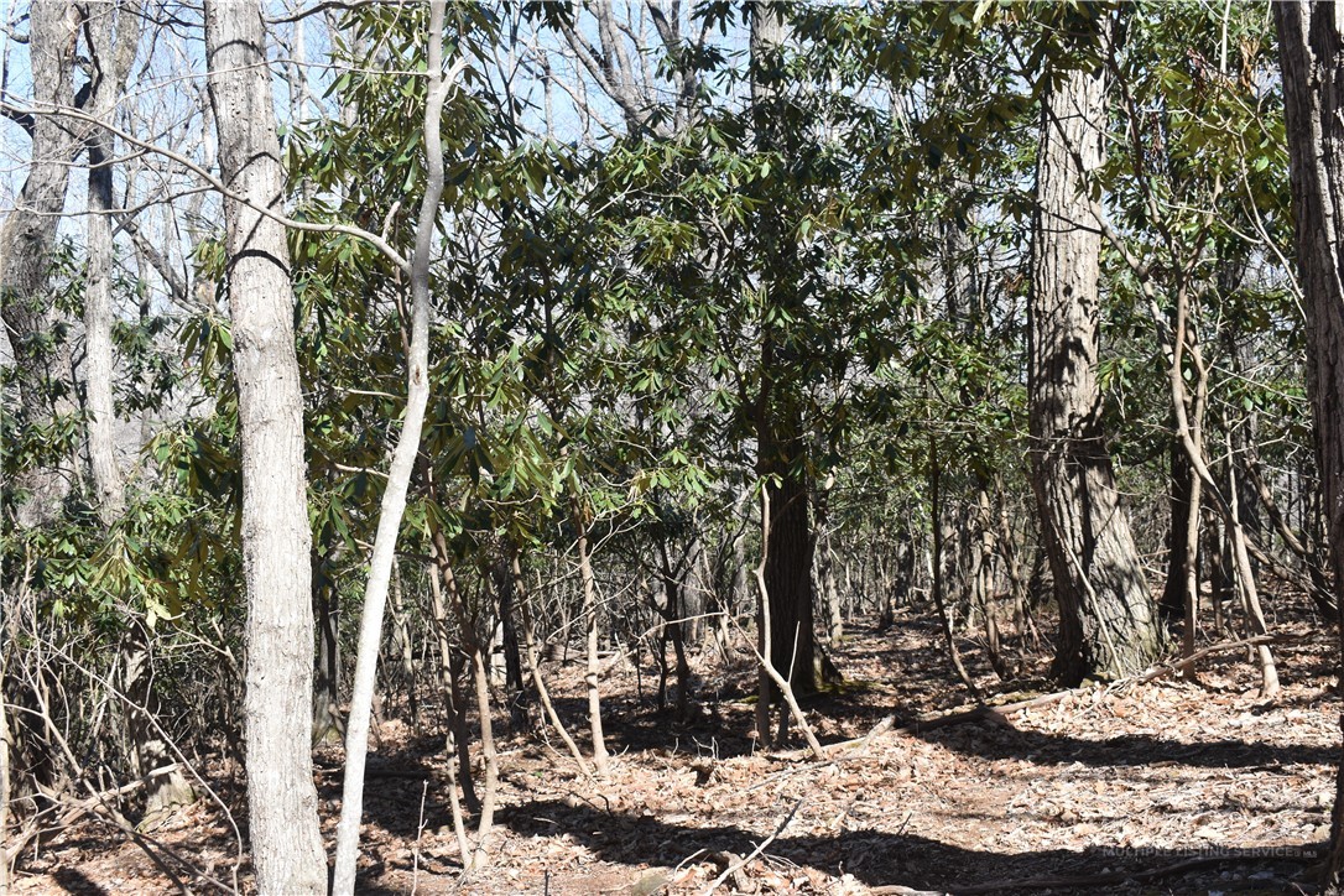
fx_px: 1624
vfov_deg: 30.8
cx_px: 672
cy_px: 448
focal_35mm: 44
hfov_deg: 45.0
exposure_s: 1/250
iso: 200
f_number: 7.1
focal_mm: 29
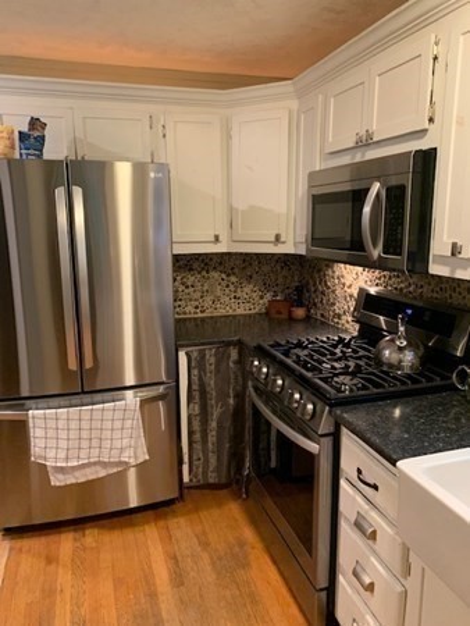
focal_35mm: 26
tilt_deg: -12.1
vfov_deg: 67.3
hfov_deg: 53.1
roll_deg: -0.1
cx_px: 235
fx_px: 470
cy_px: 313
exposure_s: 1/60
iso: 400
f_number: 1.8
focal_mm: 4.25
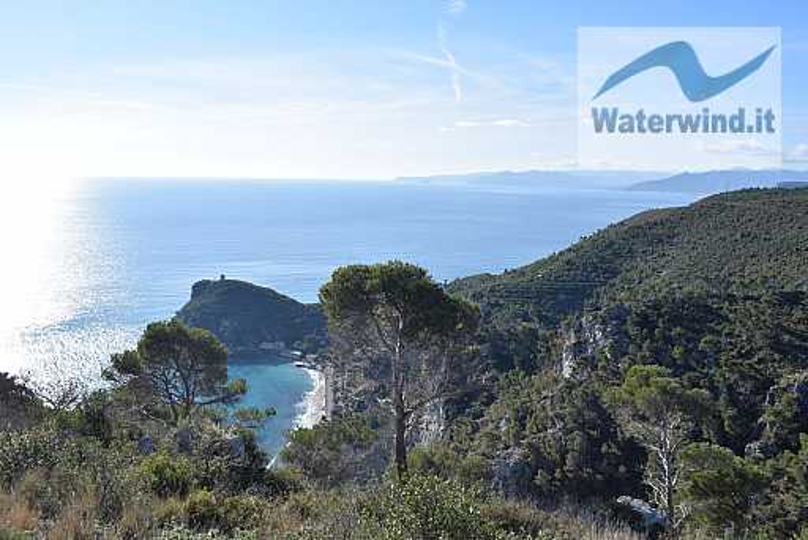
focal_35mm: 30
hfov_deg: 61.9
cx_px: 404
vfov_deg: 43.7
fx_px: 674
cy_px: 270
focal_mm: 20
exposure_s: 1/500
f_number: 10
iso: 200
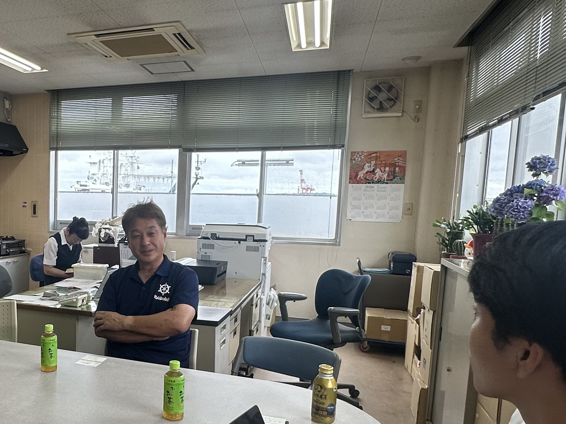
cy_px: 158
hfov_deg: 59.4
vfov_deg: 50.8
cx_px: 101
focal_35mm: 27
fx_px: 441
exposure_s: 1/99
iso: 40
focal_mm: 2.22
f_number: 2.2
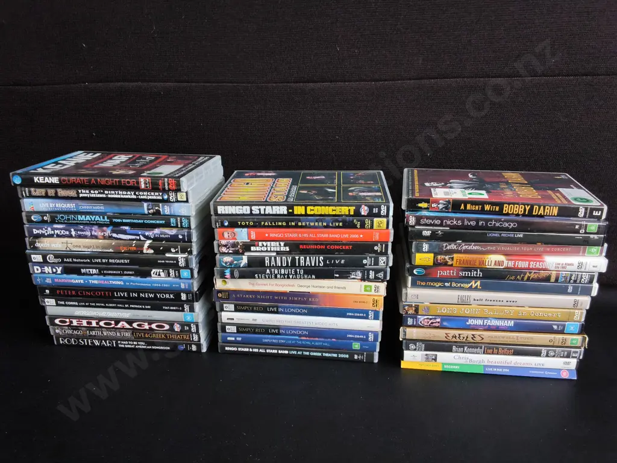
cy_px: 232
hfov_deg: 65.3
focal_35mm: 27
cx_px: 308
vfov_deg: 51.4
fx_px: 481
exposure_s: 1/100
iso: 125
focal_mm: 2.87
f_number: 2
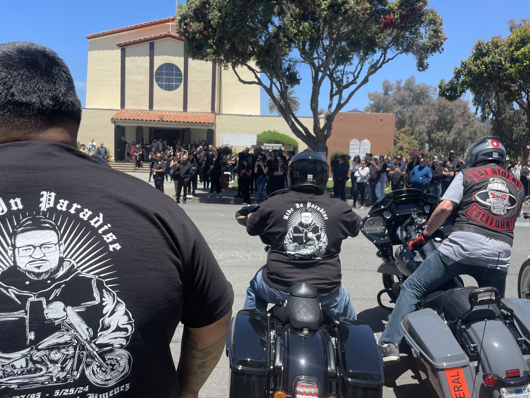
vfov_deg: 46.8
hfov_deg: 59.9
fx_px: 459
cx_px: 247
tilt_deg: -6.9
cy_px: 198
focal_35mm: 30
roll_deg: -1.5
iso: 32
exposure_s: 1/2020
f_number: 1.6
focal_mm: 4.2
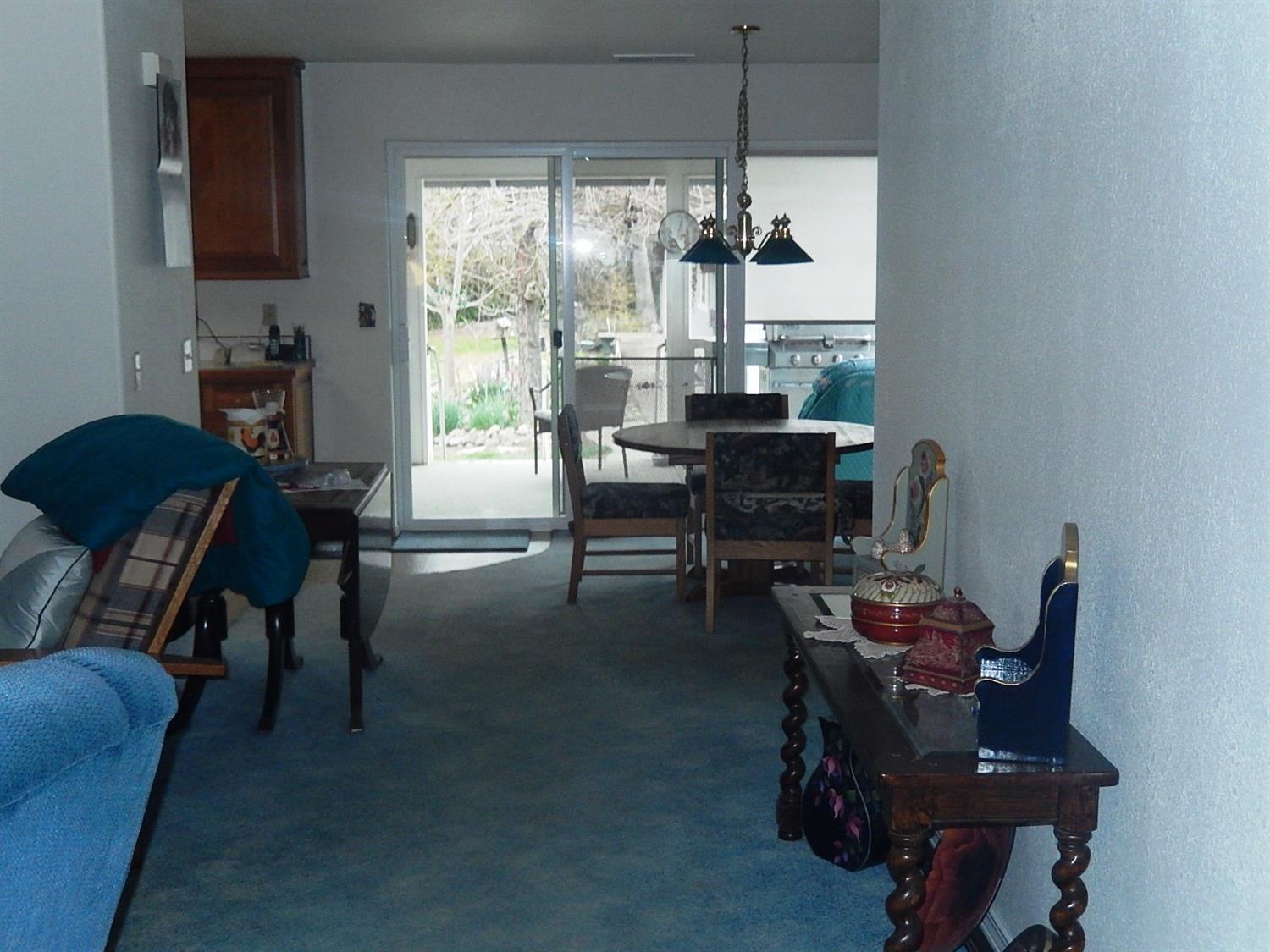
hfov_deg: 42.1
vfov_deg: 32.2
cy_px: 476
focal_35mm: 45
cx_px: 635
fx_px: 1651
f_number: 4.3
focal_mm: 8.1
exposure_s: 1/30
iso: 320
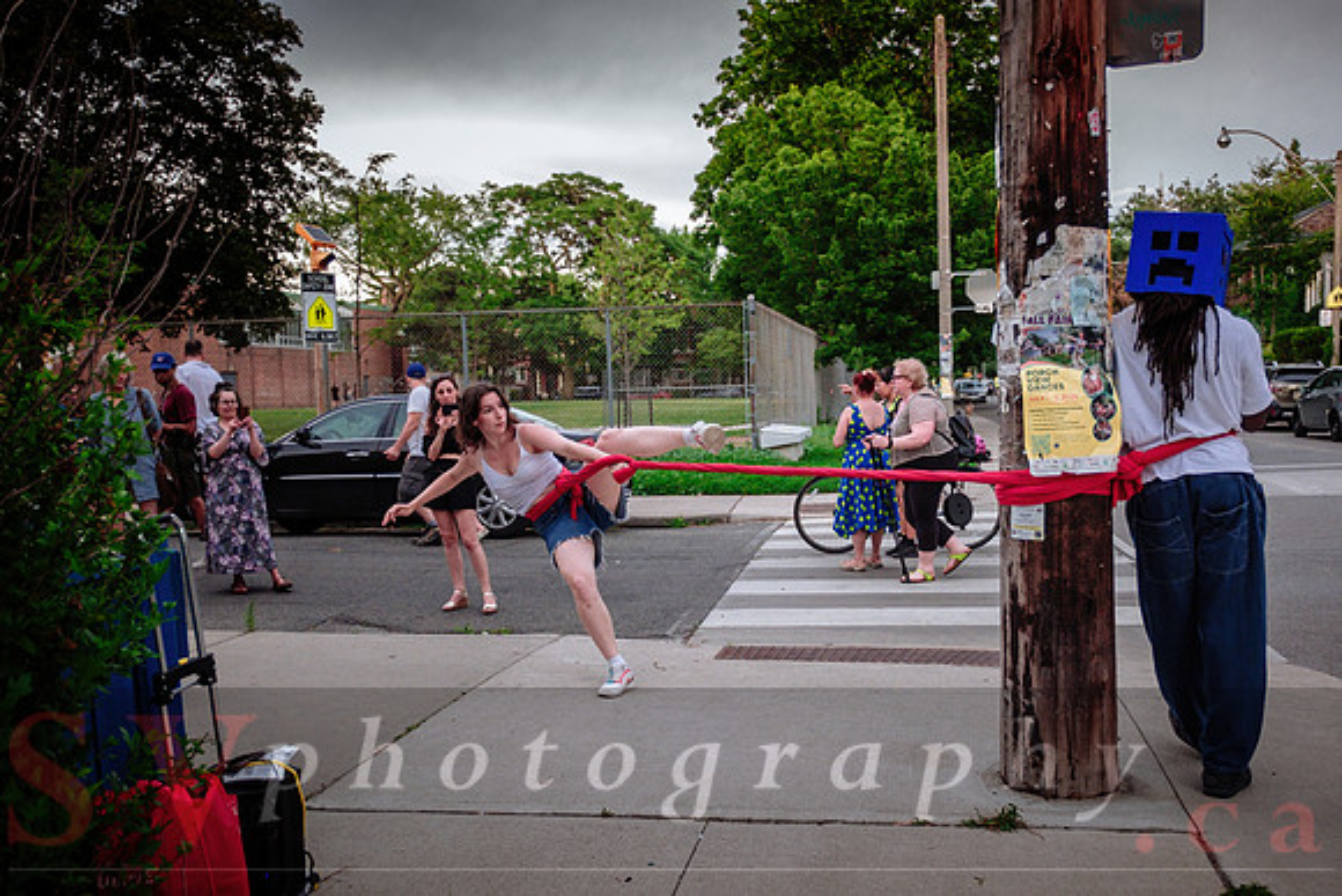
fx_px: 1327
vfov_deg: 37.3
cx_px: 724
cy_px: 483
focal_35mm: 36
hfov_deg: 53.6
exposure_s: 1/800
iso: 1600
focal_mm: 22
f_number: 2.8
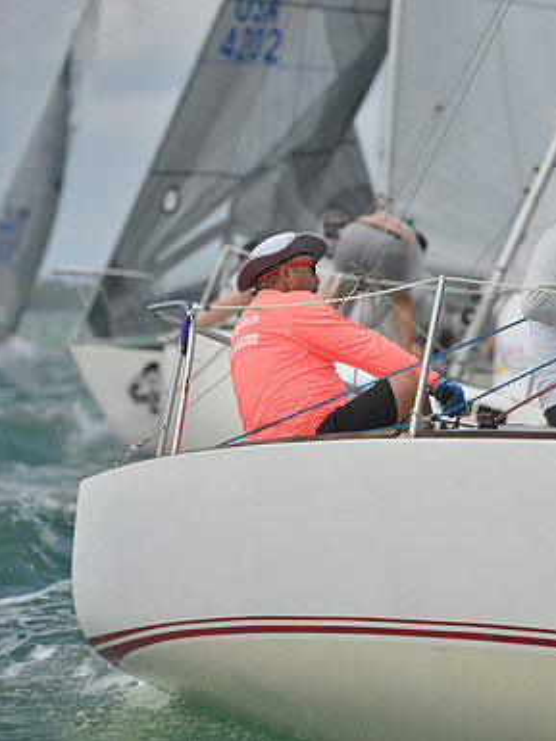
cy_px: 370
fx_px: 8690
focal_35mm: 406
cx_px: 543
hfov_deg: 3.7
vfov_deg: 4.9
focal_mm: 280
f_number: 7.1
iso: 280
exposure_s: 1/1250
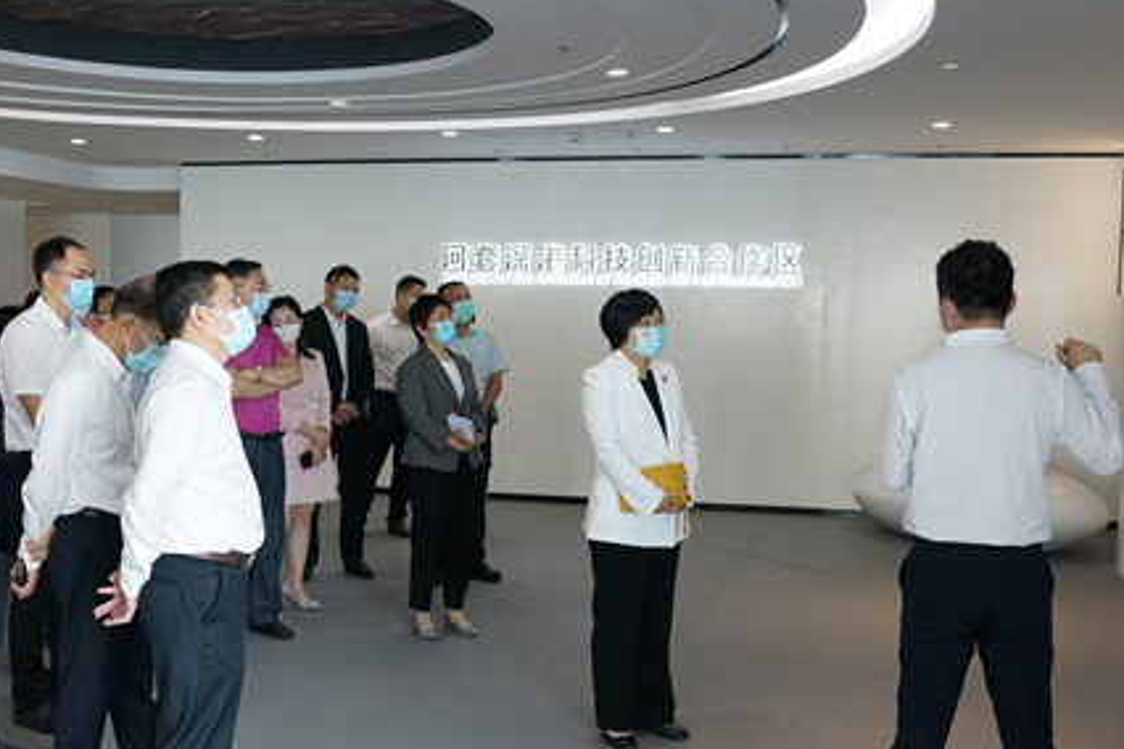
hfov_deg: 42.7
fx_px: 1436
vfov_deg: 29.2
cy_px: 439
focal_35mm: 46
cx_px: 557
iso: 1250
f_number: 5.6
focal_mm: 35
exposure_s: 1/160
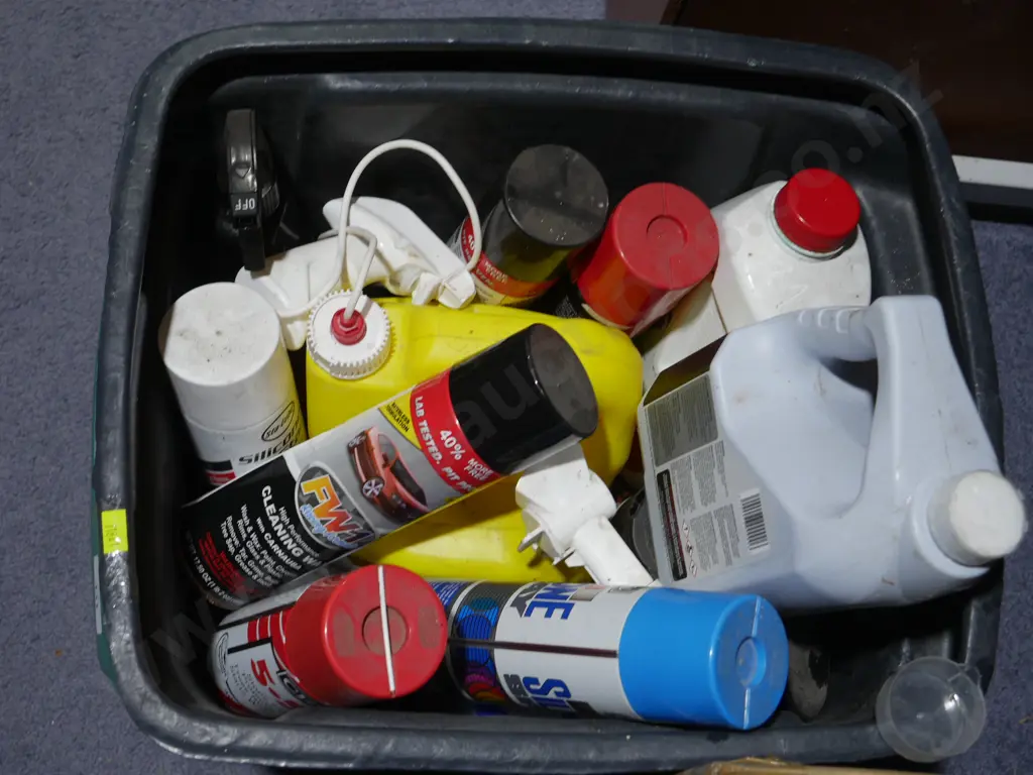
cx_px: 516
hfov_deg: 32.2
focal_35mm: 60
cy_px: 388
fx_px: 1791
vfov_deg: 24.4
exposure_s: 1/60
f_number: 5.4
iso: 320
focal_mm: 30
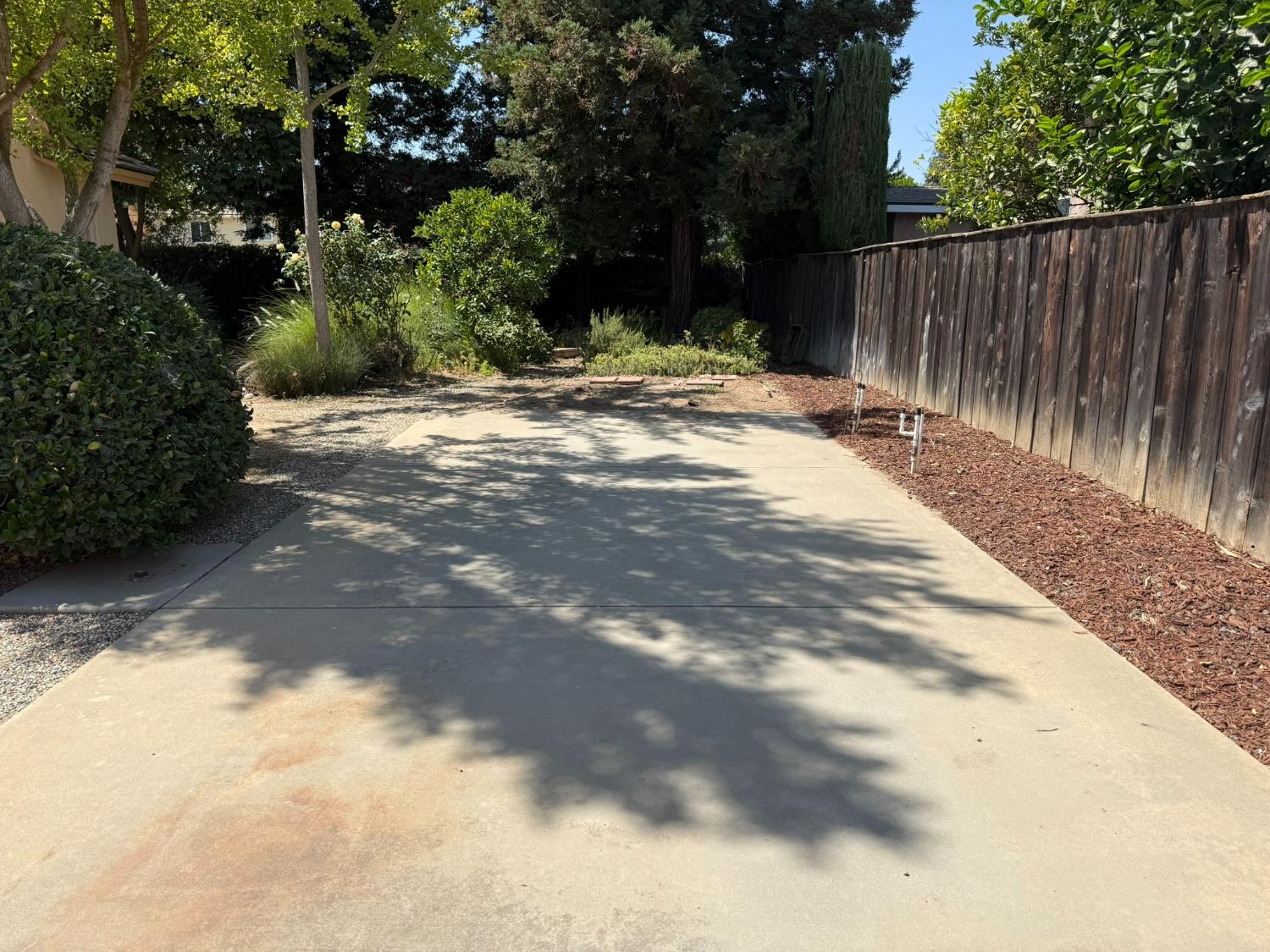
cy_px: 476
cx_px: 635
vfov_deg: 56.8
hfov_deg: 71.6
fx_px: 881
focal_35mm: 24
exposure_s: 1/3425
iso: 80
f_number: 1.78
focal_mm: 6.76
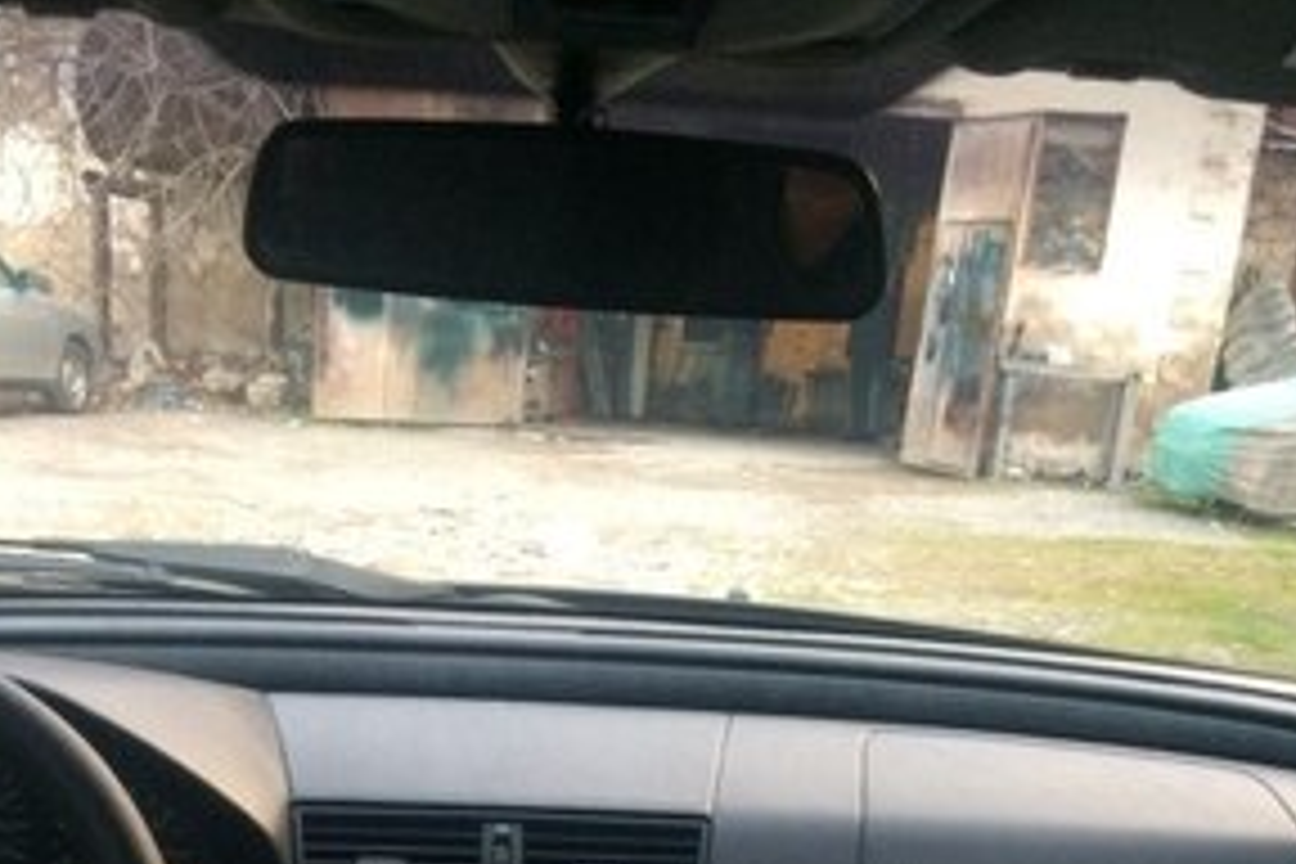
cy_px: 1040
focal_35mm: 52
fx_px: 1872
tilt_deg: -20.2
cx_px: 536
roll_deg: -2.4
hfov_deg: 38.1
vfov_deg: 23.7
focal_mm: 4.15
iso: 200
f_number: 2.2
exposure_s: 1/33
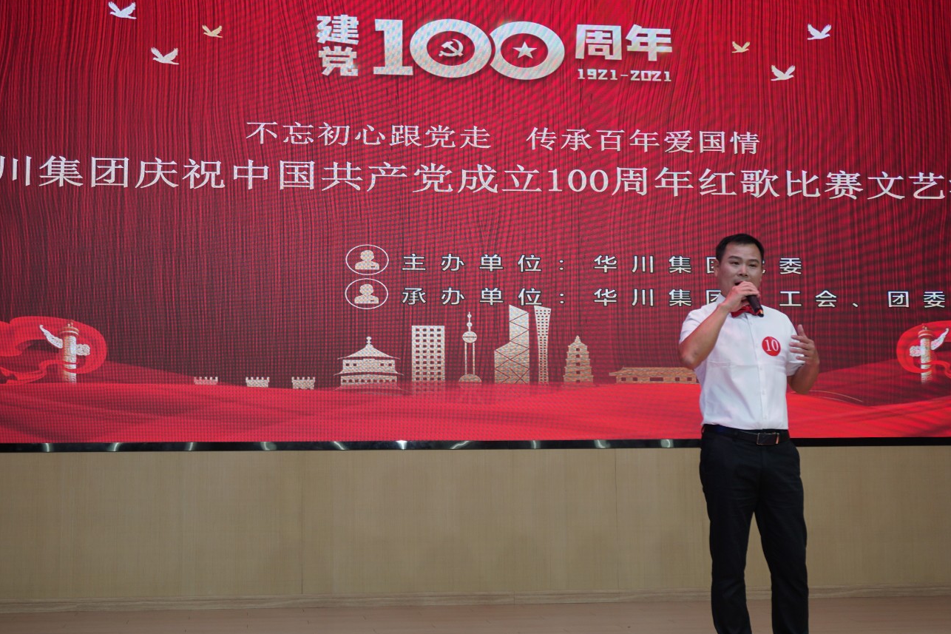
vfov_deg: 24.2
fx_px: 1479
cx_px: 448
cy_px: 269
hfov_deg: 35.6
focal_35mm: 56
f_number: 5
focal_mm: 30
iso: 250
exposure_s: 1/160
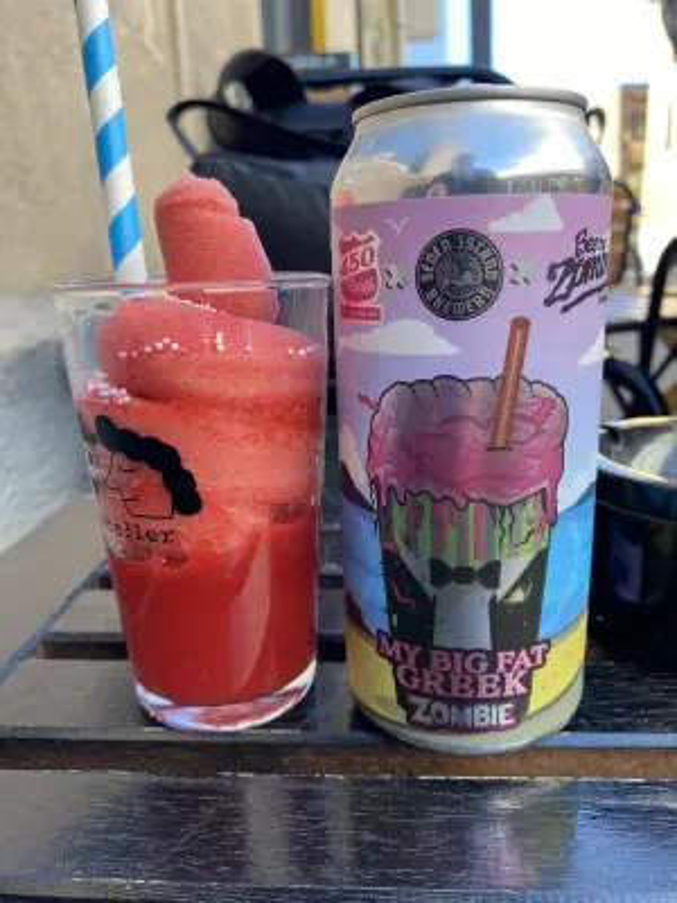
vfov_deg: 67.3
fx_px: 678
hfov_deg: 53.1
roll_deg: +2.7
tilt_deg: -10.3
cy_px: 452
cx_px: 338
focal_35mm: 26
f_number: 1.8
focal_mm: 4.25
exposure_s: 1/122
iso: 40
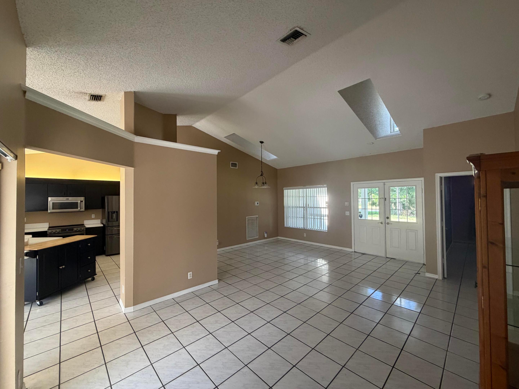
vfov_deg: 85.7
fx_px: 210
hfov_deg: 102.1
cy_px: 194
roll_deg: +0.1
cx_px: 260
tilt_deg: -0.6
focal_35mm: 14
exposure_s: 1/60
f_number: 2.2
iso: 320
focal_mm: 2.22
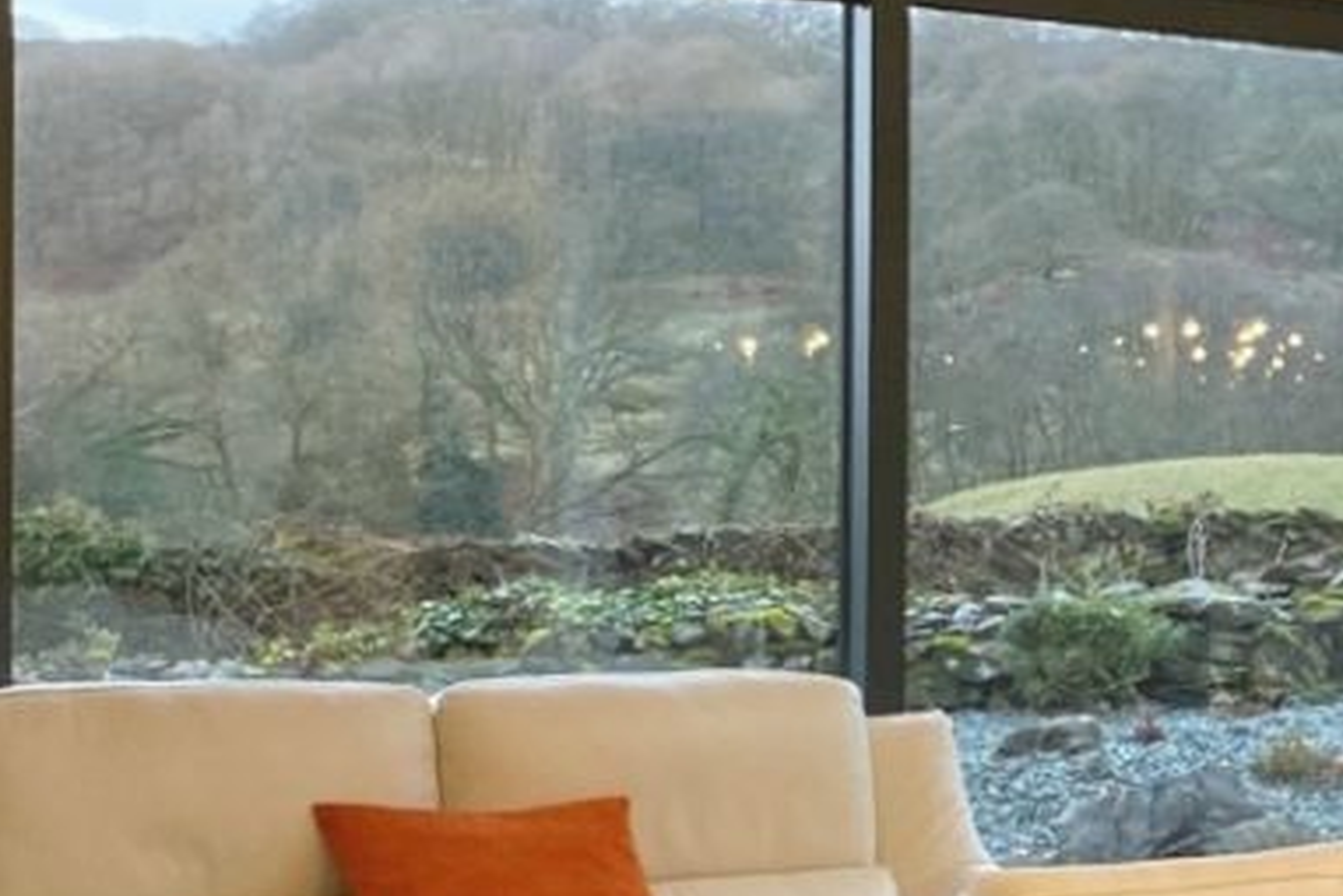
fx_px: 3806
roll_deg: -2.3
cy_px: 647
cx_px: 1797
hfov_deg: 18.5
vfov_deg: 13.4
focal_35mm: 102
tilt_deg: -2.3
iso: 160
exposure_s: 1/50
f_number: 1.8
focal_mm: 4.25
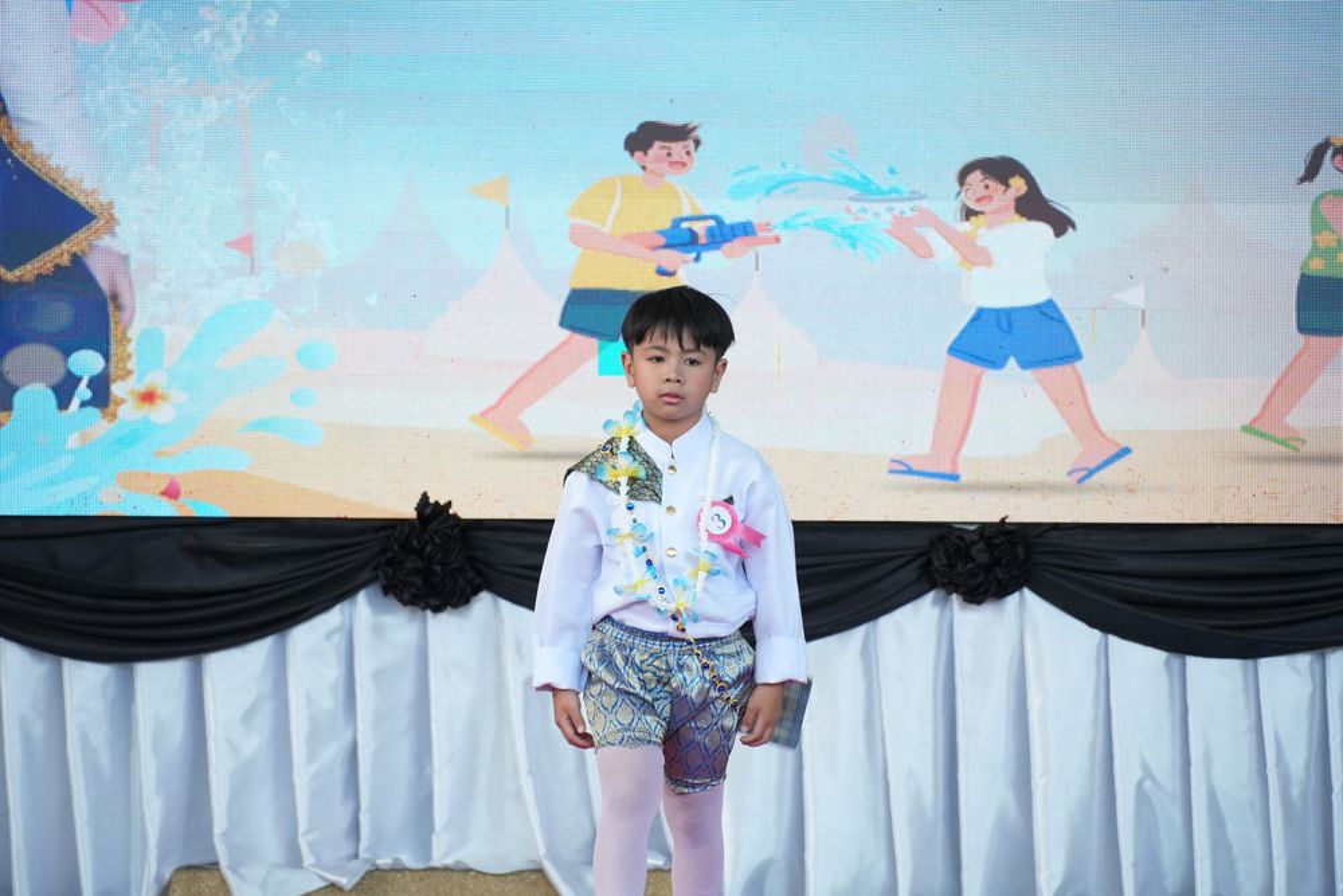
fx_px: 7555
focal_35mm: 202
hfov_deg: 10.2
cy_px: 448
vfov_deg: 6.8
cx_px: 672
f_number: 5.6
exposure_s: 1/160
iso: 1000
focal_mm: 135
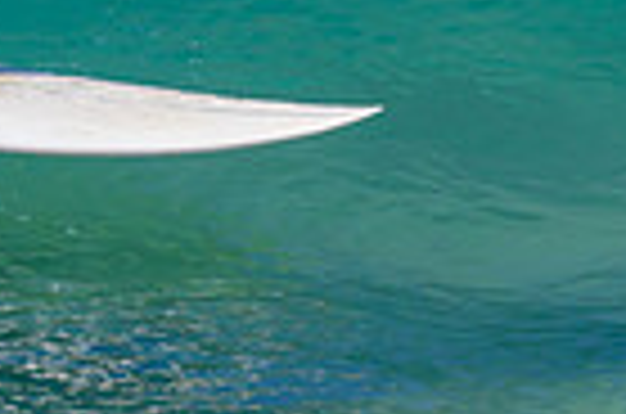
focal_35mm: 3223
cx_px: 359
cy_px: -305
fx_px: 55916
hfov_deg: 0.6
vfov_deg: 0.4
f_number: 8
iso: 360
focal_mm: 560
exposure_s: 1/1000
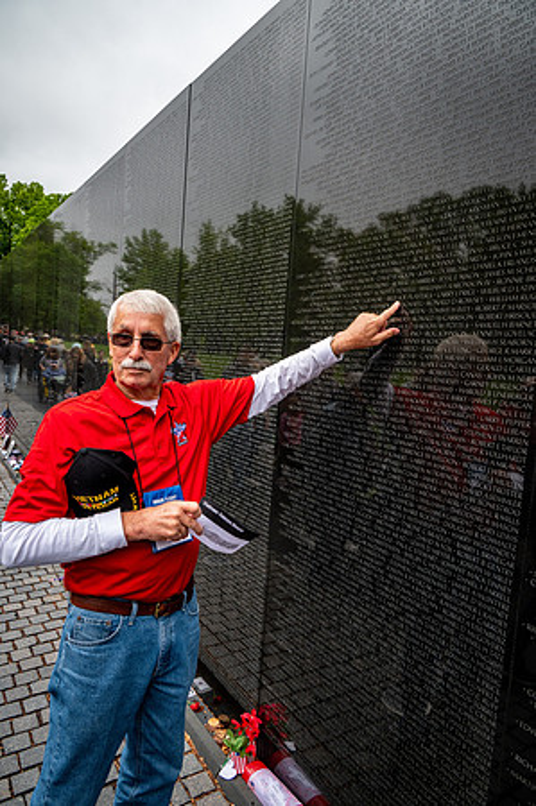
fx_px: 537
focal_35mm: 24
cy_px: 403
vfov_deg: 73.8
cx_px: 268
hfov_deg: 53.0
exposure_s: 1/640
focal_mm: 24
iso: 640
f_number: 8
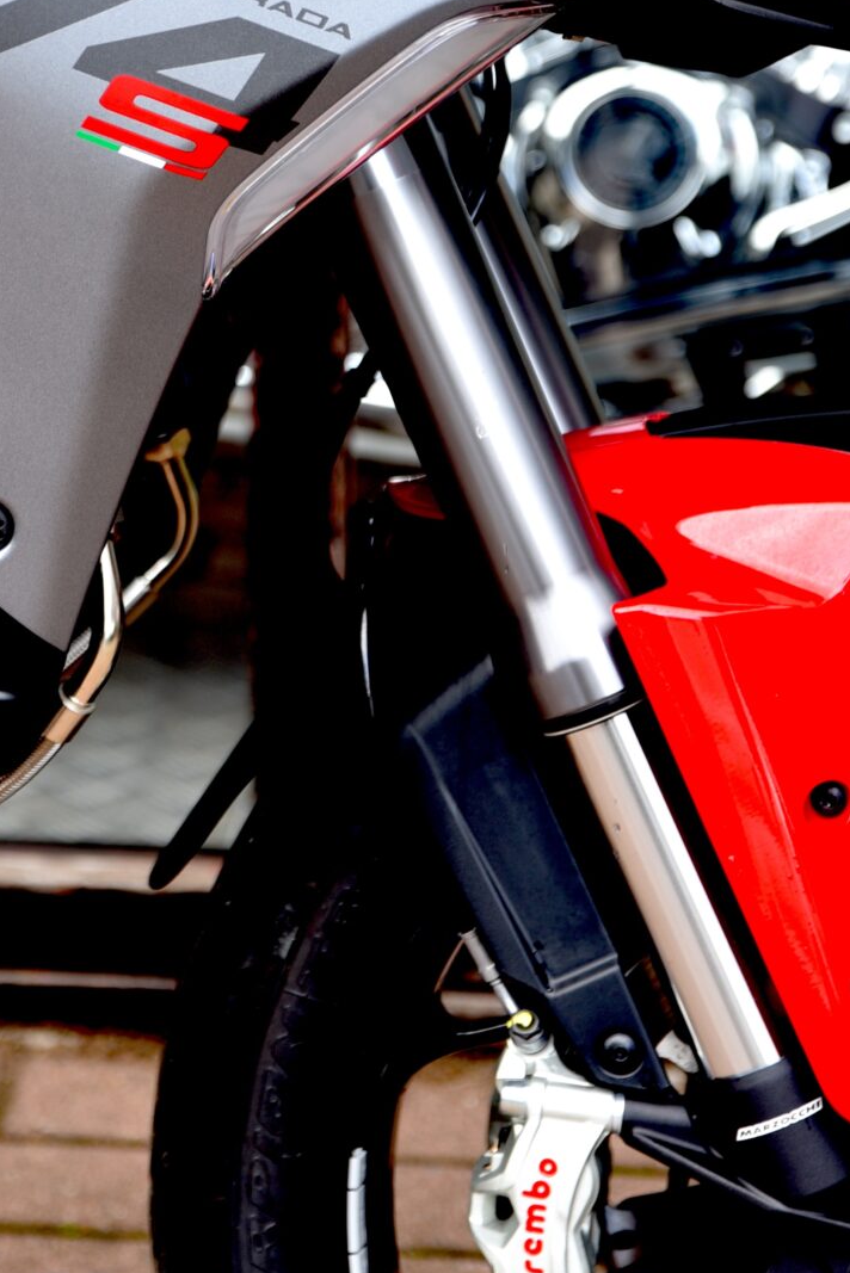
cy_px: 157
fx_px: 5946
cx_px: 115
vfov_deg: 12.2
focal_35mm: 168
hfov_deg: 8.2
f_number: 2.8
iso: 100
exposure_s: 1/40
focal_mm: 70
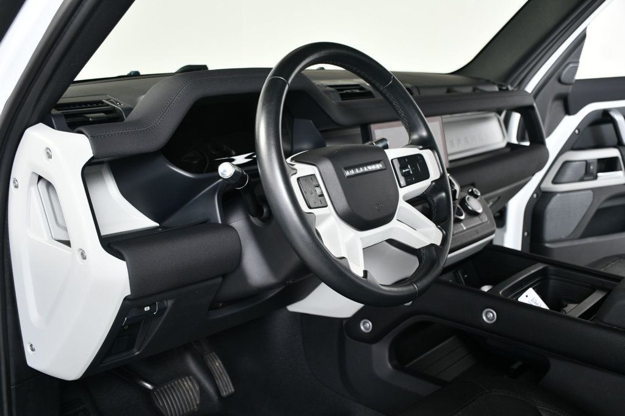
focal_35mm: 39
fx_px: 677
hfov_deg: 49.6
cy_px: 208
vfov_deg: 34.2
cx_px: 312
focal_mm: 26
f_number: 4
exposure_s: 1/160
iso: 100
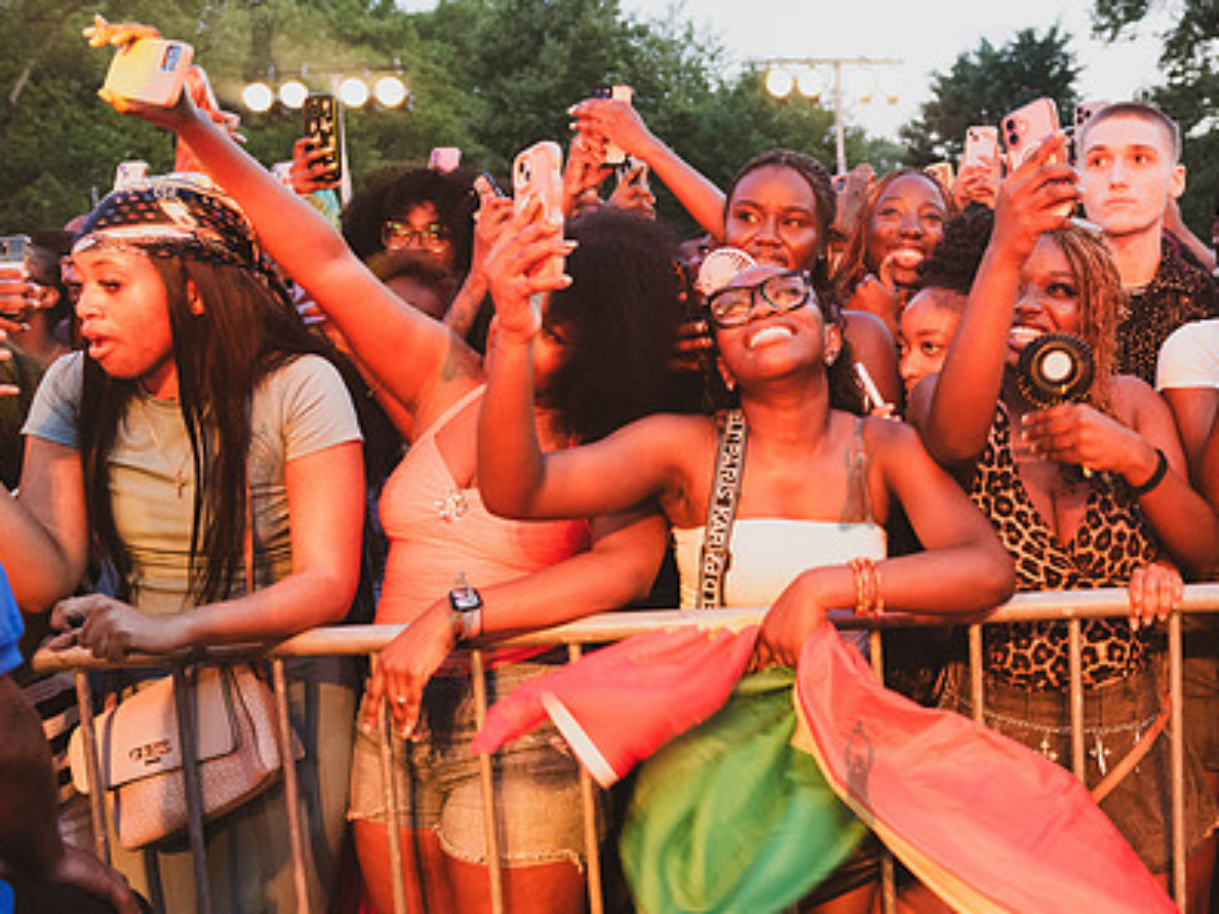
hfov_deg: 47.8
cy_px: 475
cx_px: 856
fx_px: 1338
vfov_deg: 37.7
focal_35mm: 38
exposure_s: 1/200
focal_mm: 27
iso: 4000
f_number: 3.5
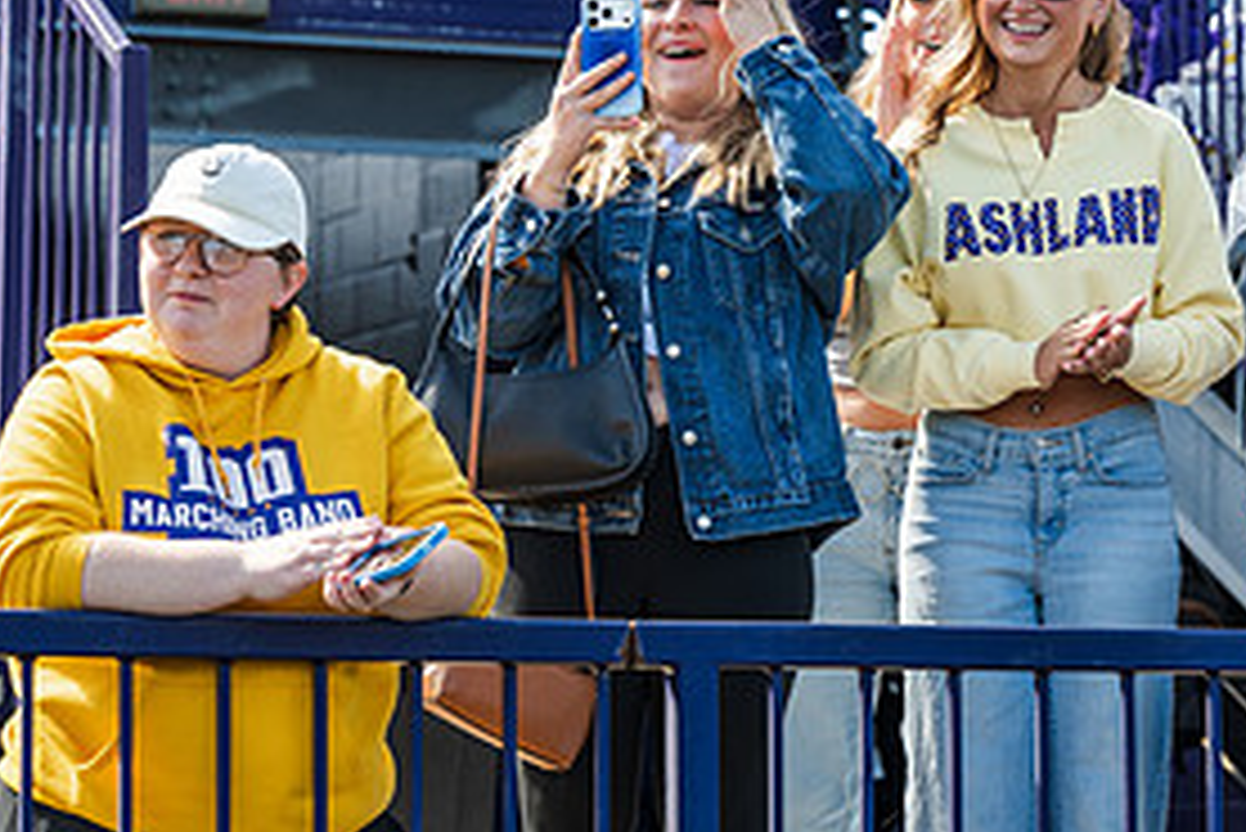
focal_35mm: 184
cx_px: 1174
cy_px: 313
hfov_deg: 11.1
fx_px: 6371
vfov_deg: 7.5
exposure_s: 1/320
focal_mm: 88
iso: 125
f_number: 4.5
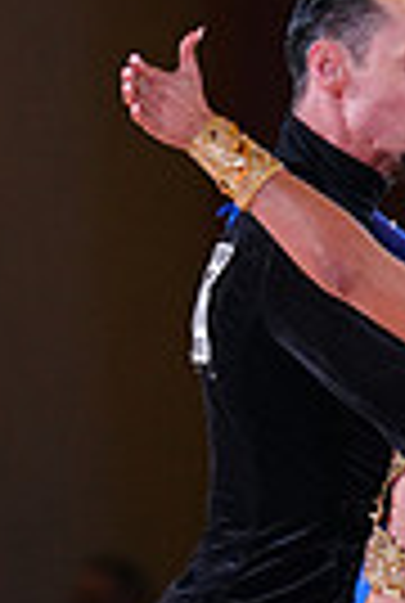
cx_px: 493
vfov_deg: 2.4
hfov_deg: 1.6
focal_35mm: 864
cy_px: 850
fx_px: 14504
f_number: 2.8
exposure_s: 1/400
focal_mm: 200
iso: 2000
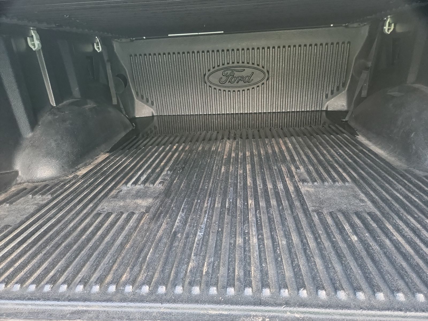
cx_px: 214
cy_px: 160
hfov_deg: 71.6
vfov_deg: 56.8
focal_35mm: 24
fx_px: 297
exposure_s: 1/59
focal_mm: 6.7
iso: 1089
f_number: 1.8
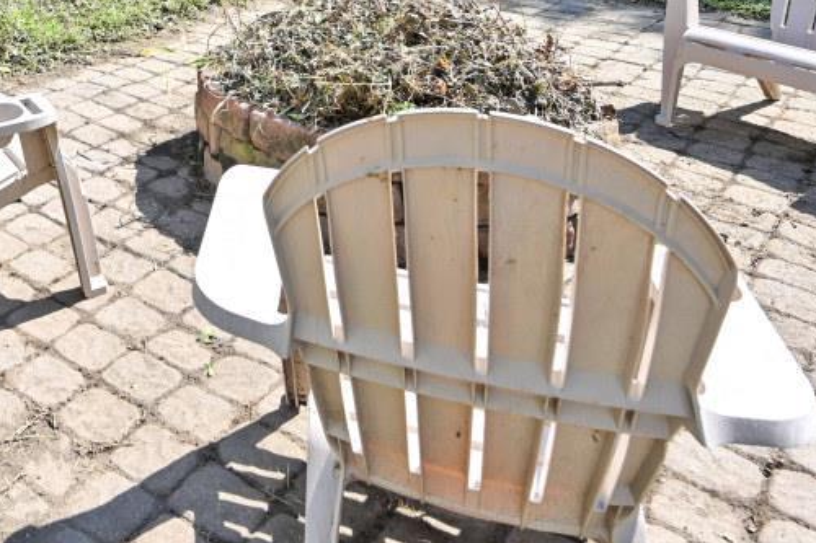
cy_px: -258
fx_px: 952
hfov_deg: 39.5
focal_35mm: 42
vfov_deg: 24.9
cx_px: -42
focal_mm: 14
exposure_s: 1/250
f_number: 5.6
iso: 140
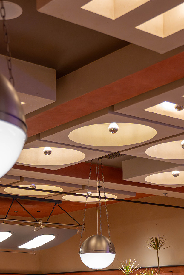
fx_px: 606
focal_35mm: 79
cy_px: 282
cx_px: 54
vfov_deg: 24.4
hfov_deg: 17.2
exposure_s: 1/50
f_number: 5.6
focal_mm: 38
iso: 1600
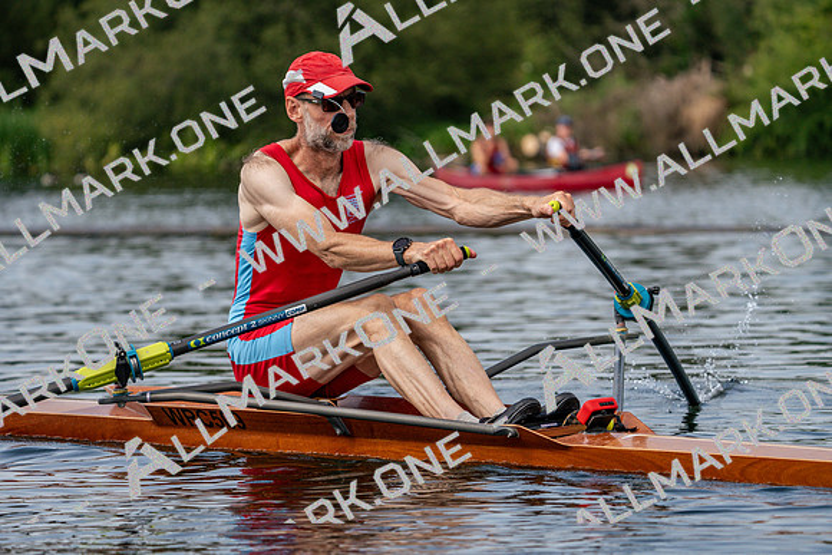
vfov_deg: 6.9
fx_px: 4623
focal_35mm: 200
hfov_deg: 10.3
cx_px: 416
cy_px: 278
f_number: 5.6
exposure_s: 1/1600
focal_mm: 200
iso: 320
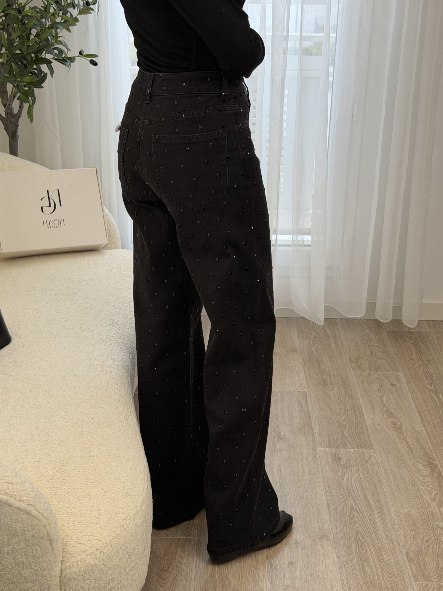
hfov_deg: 30.3
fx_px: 819
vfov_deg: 39.7
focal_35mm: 48
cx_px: 222
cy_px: 296
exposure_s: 1/100
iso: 80
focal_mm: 6.76
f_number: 1.78
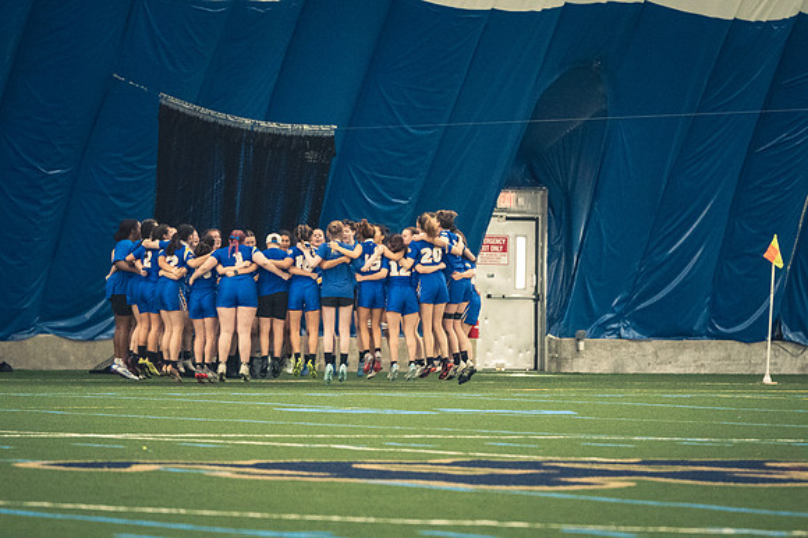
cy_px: 269
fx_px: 6729
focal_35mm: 300
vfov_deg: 4.6
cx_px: 404
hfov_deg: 6.9
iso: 12800
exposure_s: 1/500
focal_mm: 200
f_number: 2.8
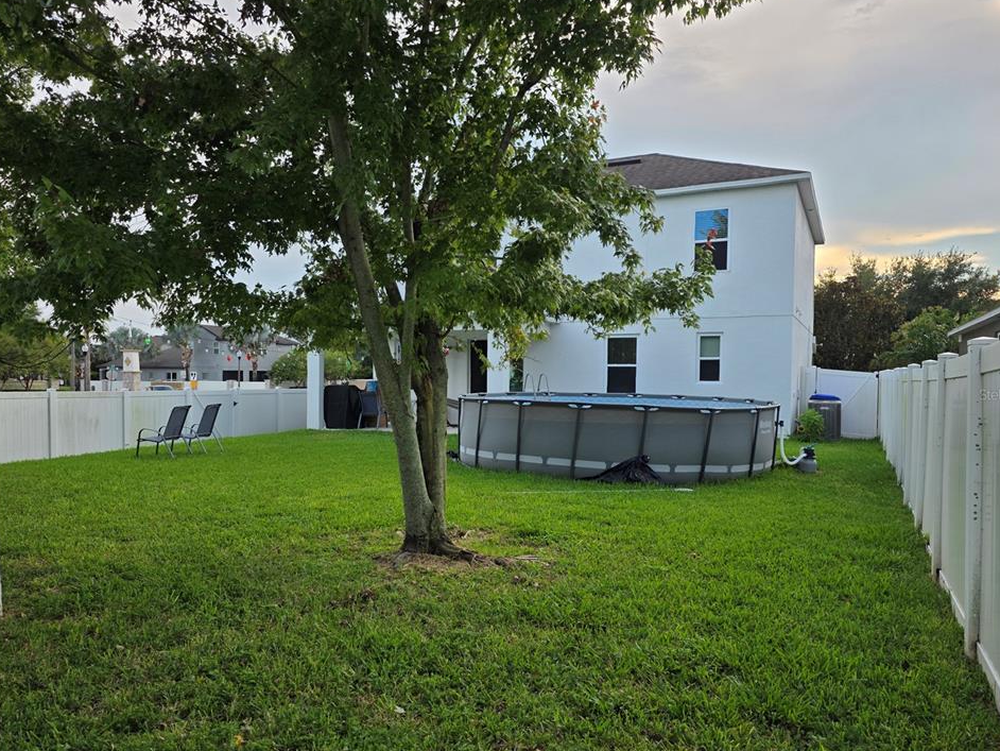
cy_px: 394
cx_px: 500
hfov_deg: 69.4
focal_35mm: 25
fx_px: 722
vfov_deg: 54.9
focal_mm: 6.25
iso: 80
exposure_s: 1/2503
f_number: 1.7
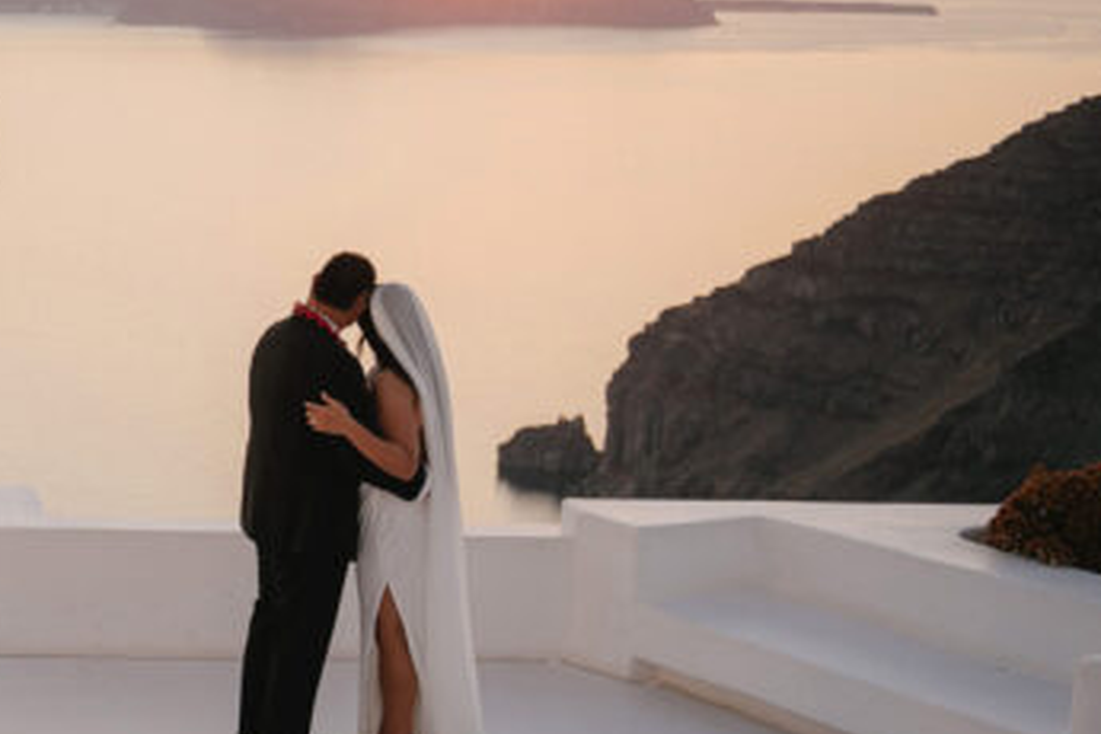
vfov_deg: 15.4
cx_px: -77
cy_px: 372
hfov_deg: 21.8
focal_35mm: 89
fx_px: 2722
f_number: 2.8
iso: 160
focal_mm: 40
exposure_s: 1/320
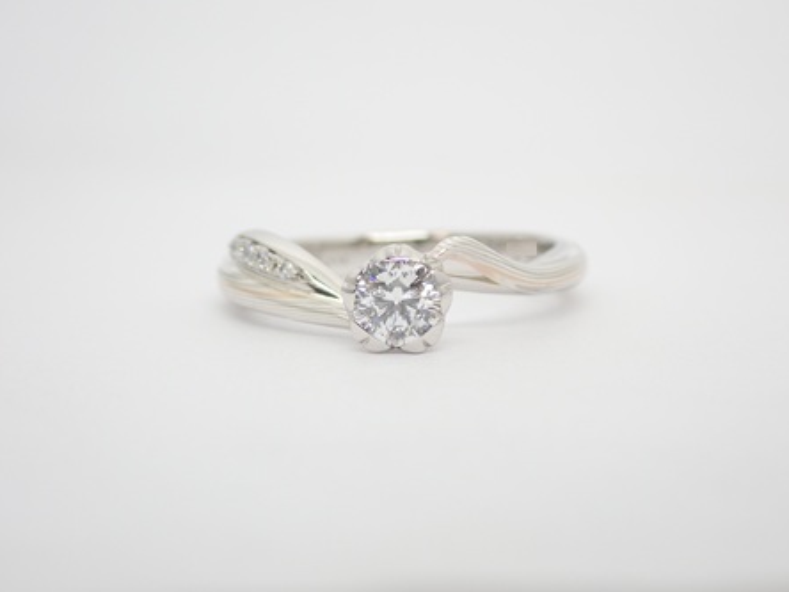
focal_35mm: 83
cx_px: 396
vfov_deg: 17.8
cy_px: 296
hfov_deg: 23.6
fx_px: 1892
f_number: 4.3
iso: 200
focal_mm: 14.62
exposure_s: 1/100
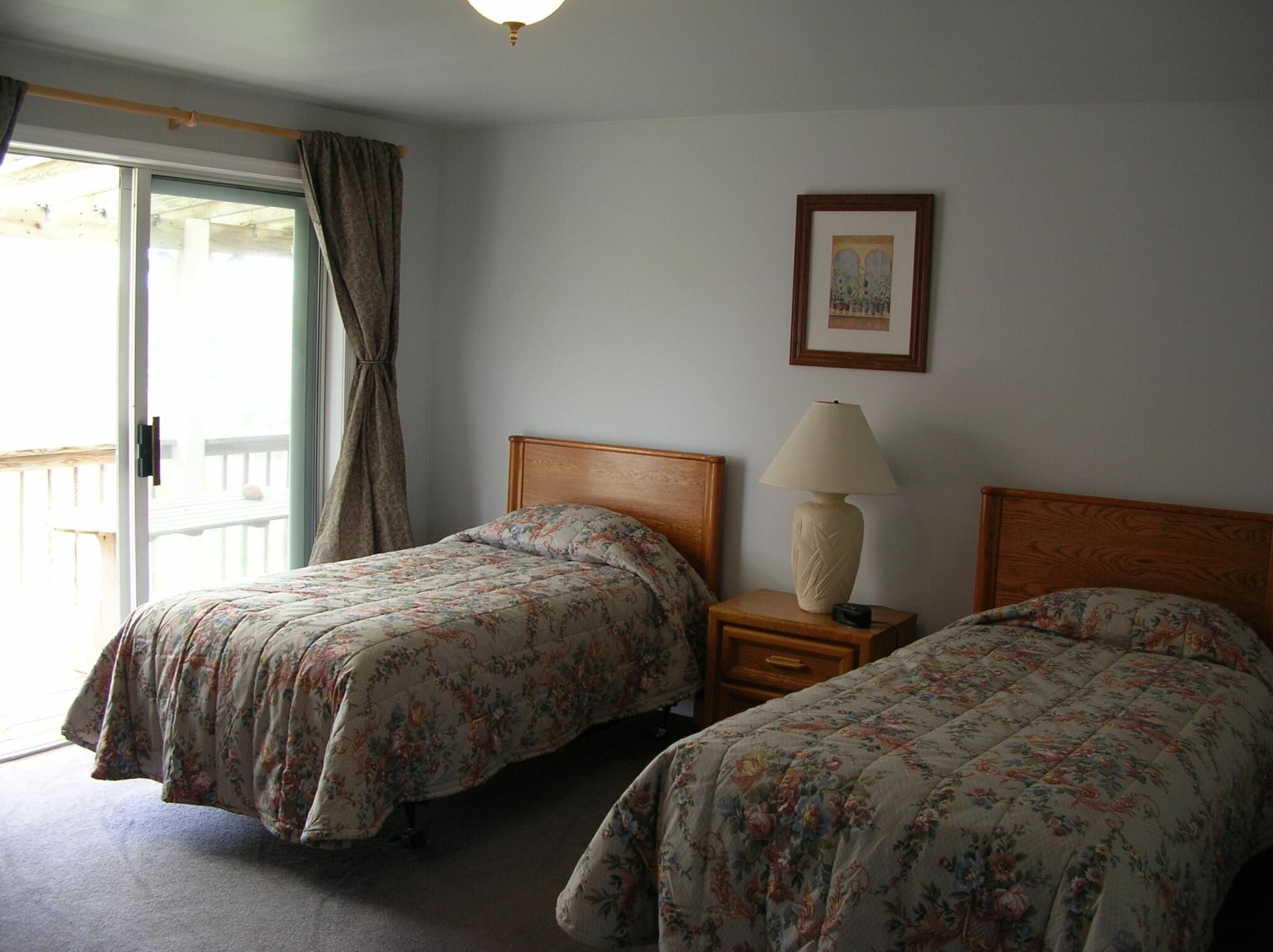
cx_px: 636
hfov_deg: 52.7
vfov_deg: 40.6
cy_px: 476
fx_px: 1286
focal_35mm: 35
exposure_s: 1/36.5
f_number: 2.8
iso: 50
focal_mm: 5.8
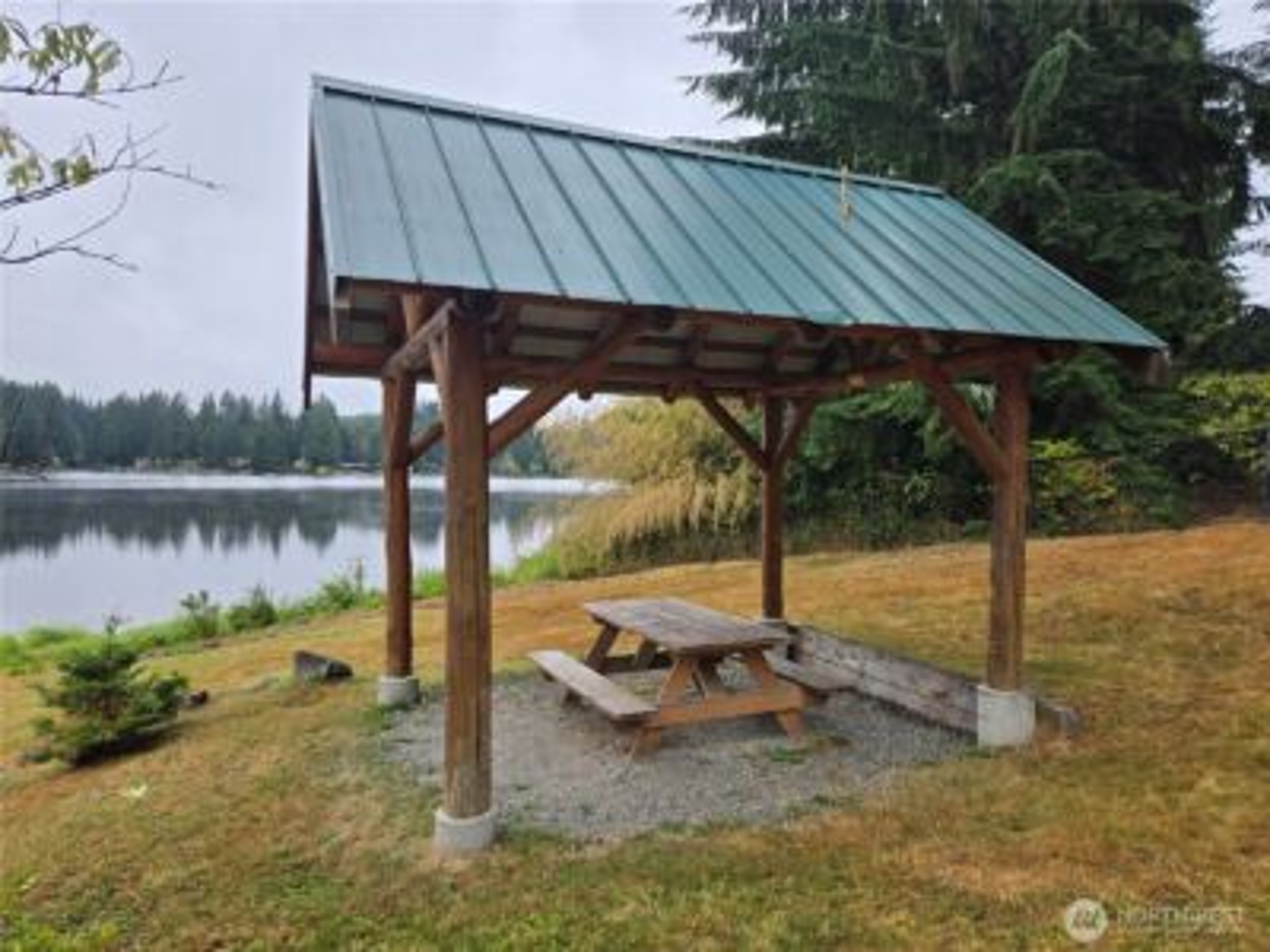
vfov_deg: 58.9
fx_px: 844
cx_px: 635
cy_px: 476
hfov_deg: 73.9
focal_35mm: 23
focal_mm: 5.4
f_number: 1.8
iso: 25
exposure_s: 1/488
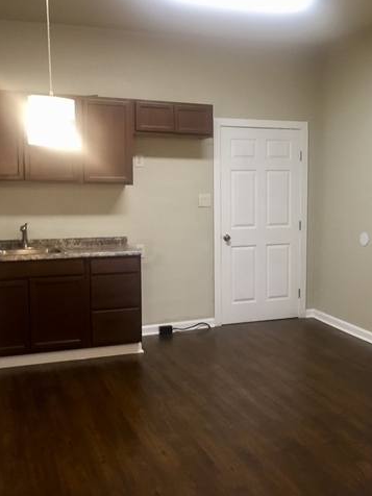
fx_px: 559
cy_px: 247
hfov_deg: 36.6
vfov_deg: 47.9
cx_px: 231
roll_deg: +0.1
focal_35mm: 39
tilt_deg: -7.8
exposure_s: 1/30
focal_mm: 4.15
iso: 125
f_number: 2.2
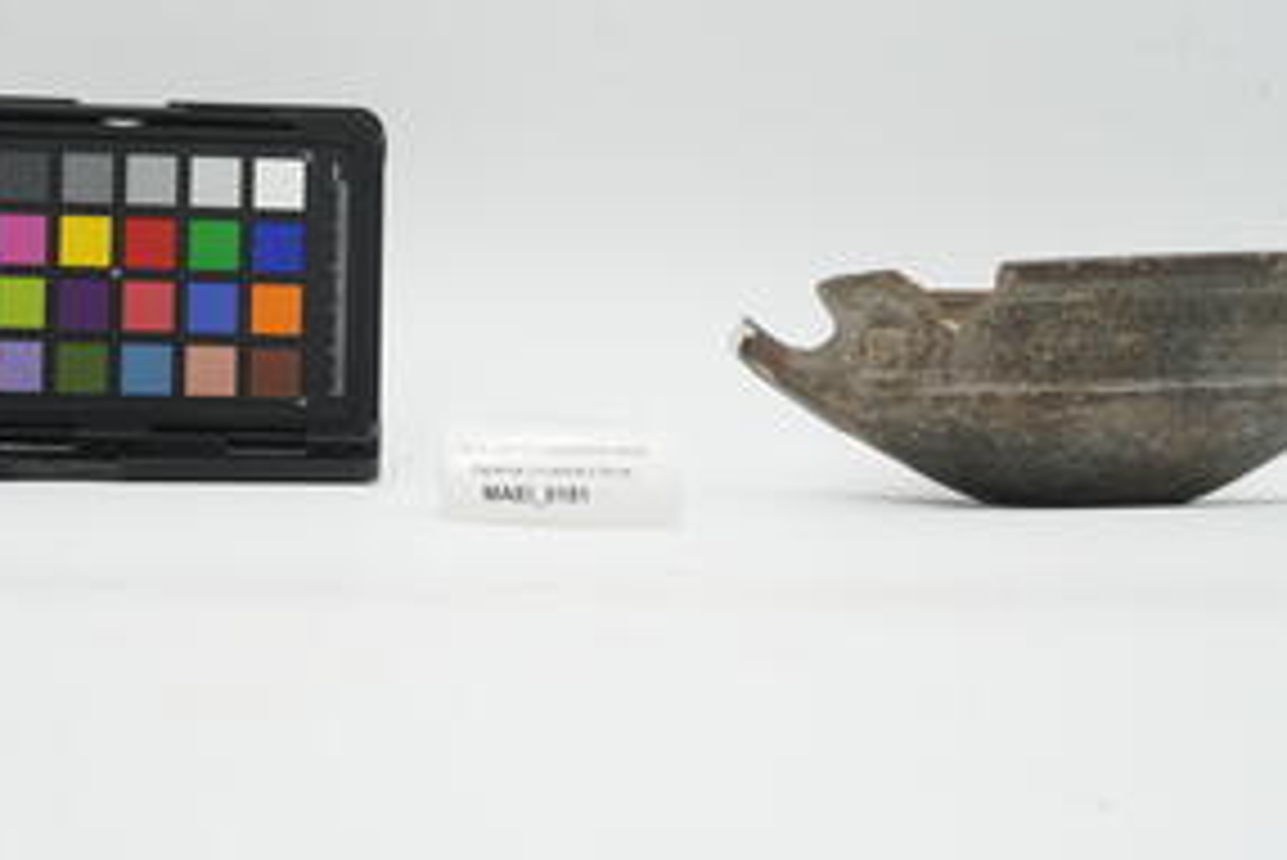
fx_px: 2247
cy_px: 432
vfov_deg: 21.7
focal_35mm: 63
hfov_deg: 31.9
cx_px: 594
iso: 100
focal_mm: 25
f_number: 16
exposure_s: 1/10
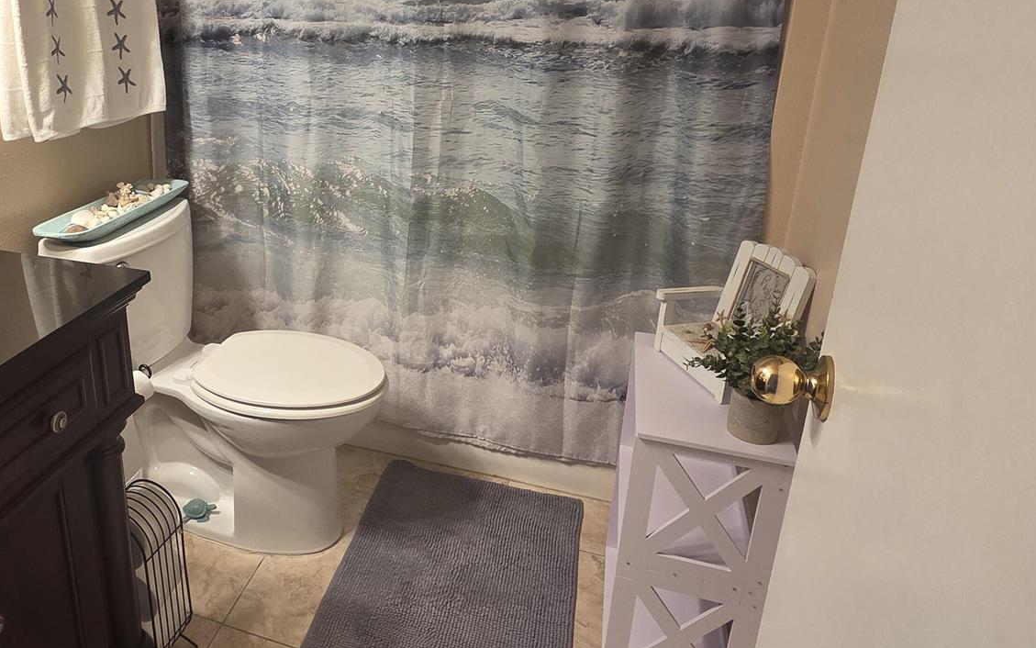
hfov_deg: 69.8
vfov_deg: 48.7
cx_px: 322
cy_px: 232
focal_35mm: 25
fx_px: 706
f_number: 2.2
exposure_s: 1/60
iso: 250
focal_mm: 2.2
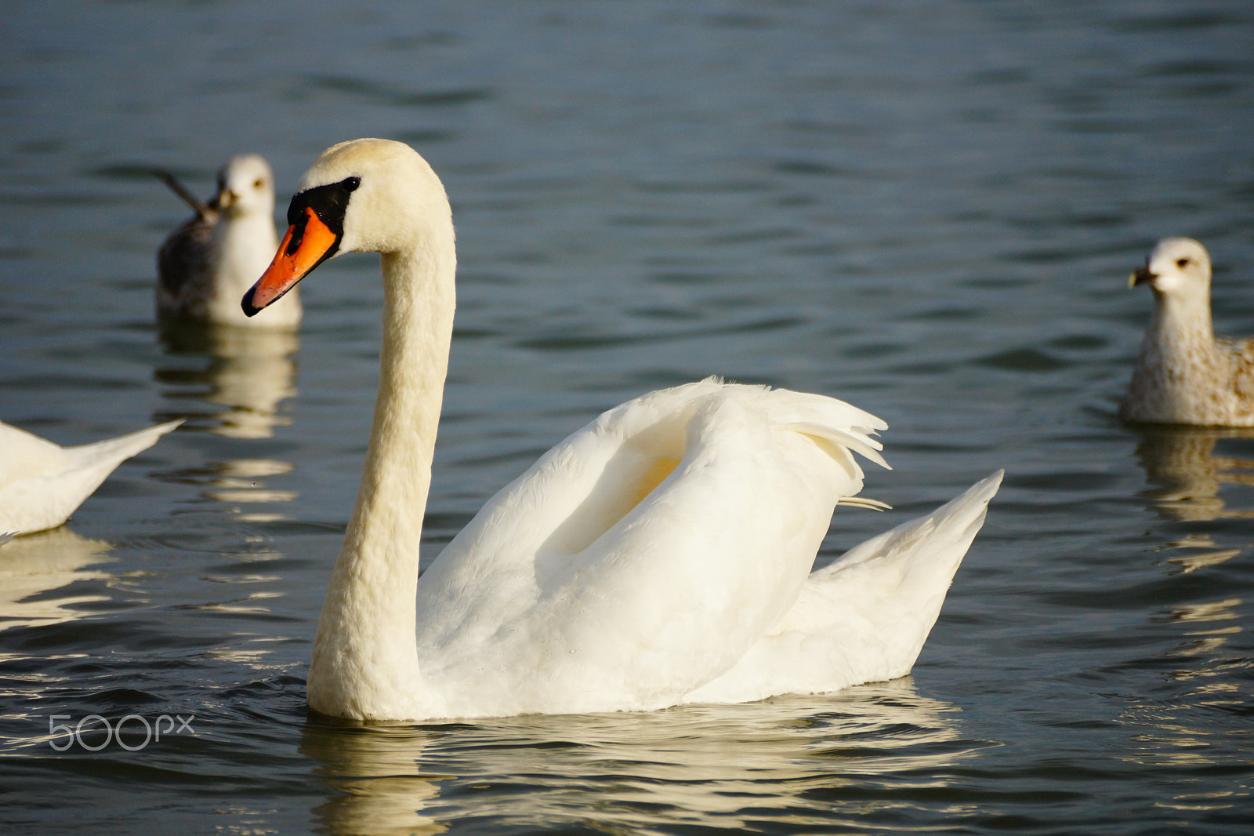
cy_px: 418
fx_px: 13059
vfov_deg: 3.7
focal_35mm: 375
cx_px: 627
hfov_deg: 5.5
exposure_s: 1/1600
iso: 200
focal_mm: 250
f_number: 5.6
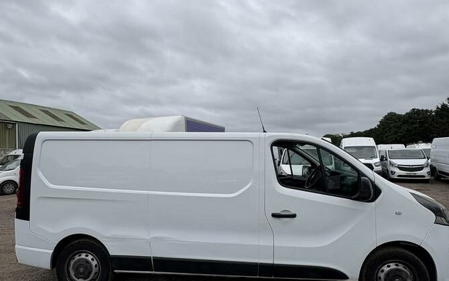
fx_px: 245
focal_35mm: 20
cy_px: 153
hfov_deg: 85.0
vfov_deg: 59.6
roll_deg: +4.4
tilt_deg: +3.0
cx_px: 226
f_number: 2.2
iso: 50
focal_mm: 2.22
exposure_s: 1/2494
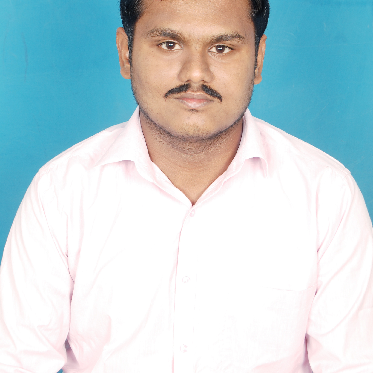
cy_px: 143
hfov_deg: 16.5
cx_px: 187
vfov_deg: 16.5
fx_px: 1288
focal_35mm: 106
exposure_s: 1/160
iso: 200
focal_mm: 55
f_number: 10
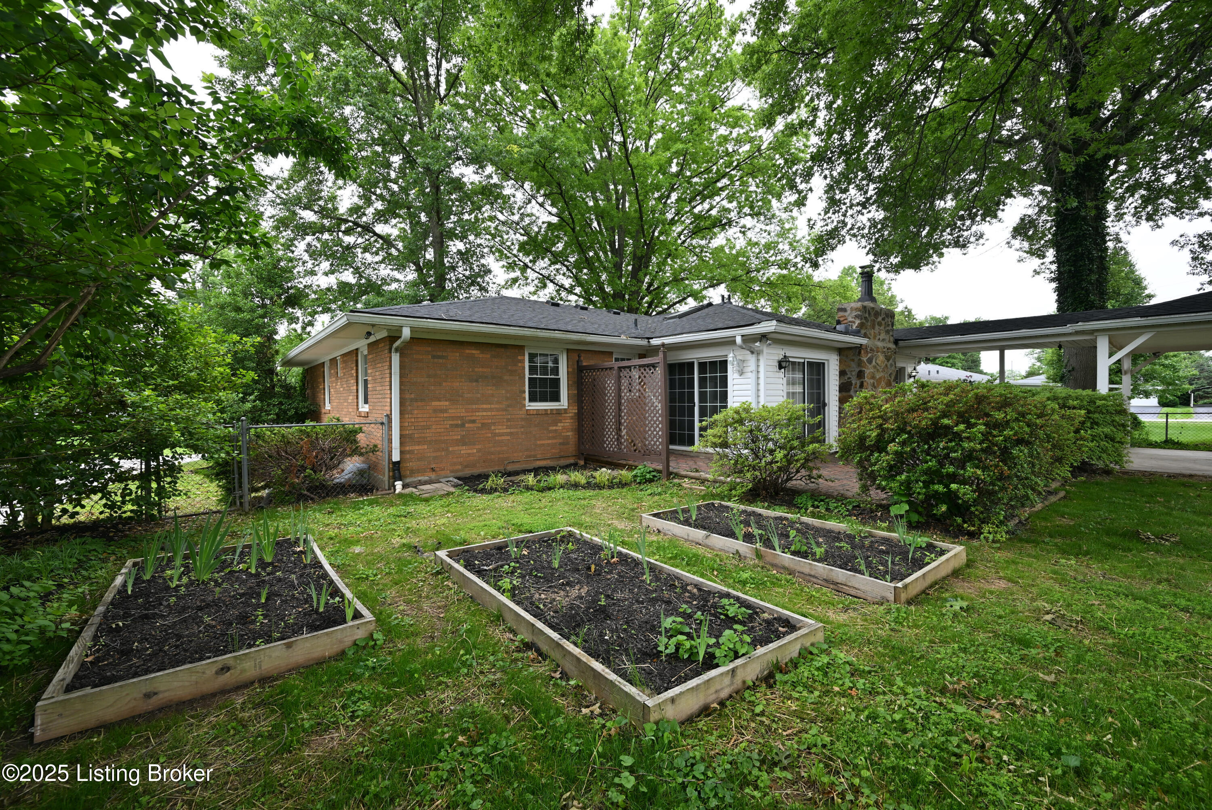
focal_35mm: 14
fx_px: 472
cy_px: 405
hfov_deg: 104.2
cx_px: 606
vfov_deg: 81.3
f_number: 6.3
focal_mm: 14
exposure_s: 1/80
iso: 250
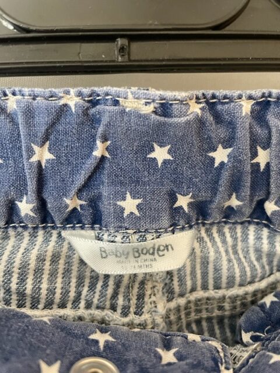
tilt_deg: -9.2
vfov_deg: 67.3
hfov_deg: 53.1
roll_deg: -0.6
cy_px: 186
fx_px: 280
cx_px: 140
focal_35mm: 26
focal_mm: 4.2
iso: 400
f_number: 1.6
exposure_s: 1/50
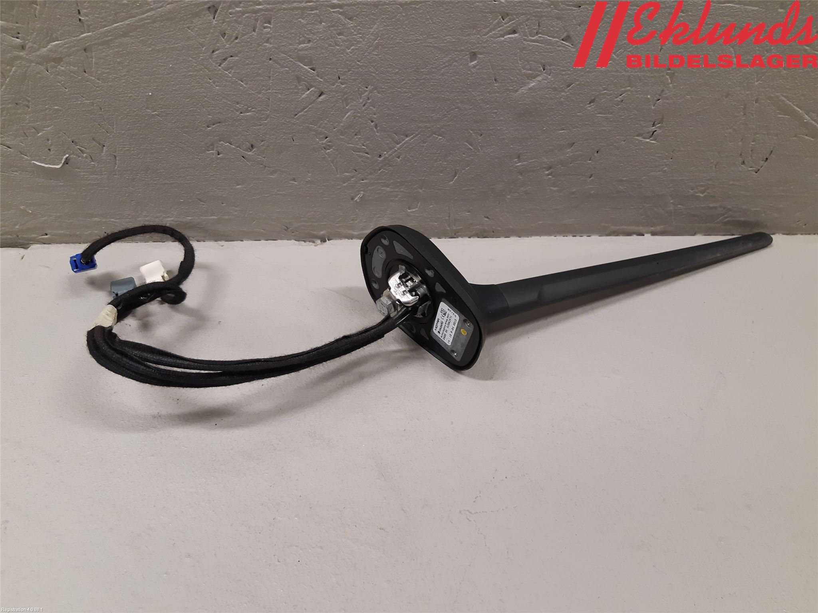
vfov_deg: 53.1
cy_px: 306
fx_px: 614
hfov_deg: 67.3
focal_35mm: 26
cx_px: 409
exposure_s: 1/50
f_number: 1.7
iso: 125
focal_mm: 3.93
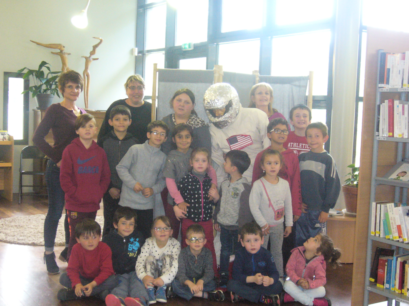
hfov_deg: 38.2
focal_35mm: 50
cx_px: 204
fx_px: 591
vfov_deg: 29.1
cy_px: 153
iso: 400
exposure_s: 1/30
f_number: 3.3
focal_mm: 8.3
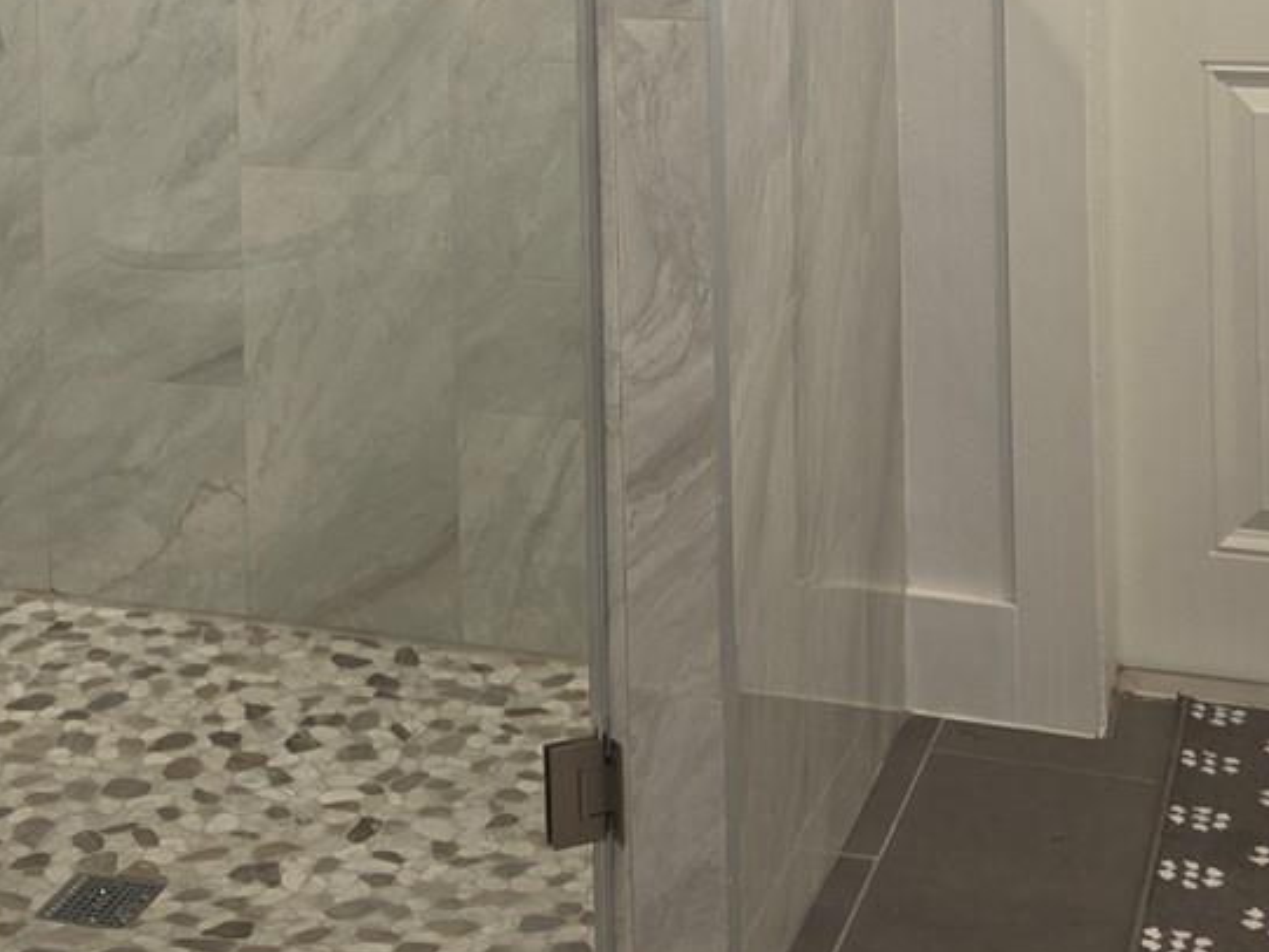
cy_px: -124
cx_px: 354
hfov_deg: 28.2
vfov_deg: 20.5
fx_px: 2493
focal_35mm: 68
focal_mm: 5.4
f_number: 1.8
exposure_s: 1/60
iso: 64
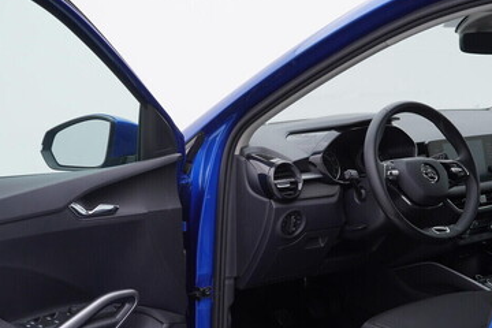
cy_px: 219
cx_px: 223
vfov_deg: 24.5
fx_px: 752
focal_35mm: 55
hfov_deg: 36.2
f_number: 3.5
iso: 125
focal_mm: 24
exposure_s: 1/60
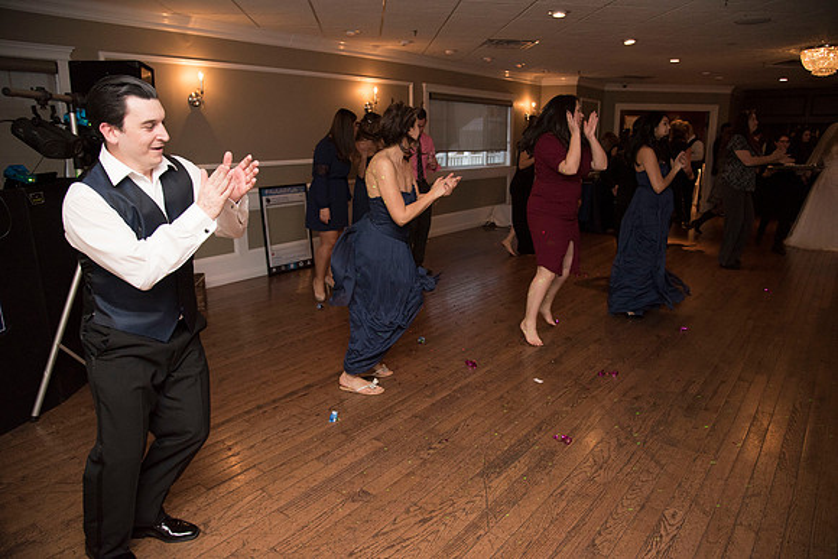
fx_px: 559
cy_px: 280
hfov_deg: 73.7
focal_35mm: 24
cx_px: 419
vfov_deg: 53.2
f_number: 4
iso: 2000
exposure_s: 1/200
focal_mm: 24
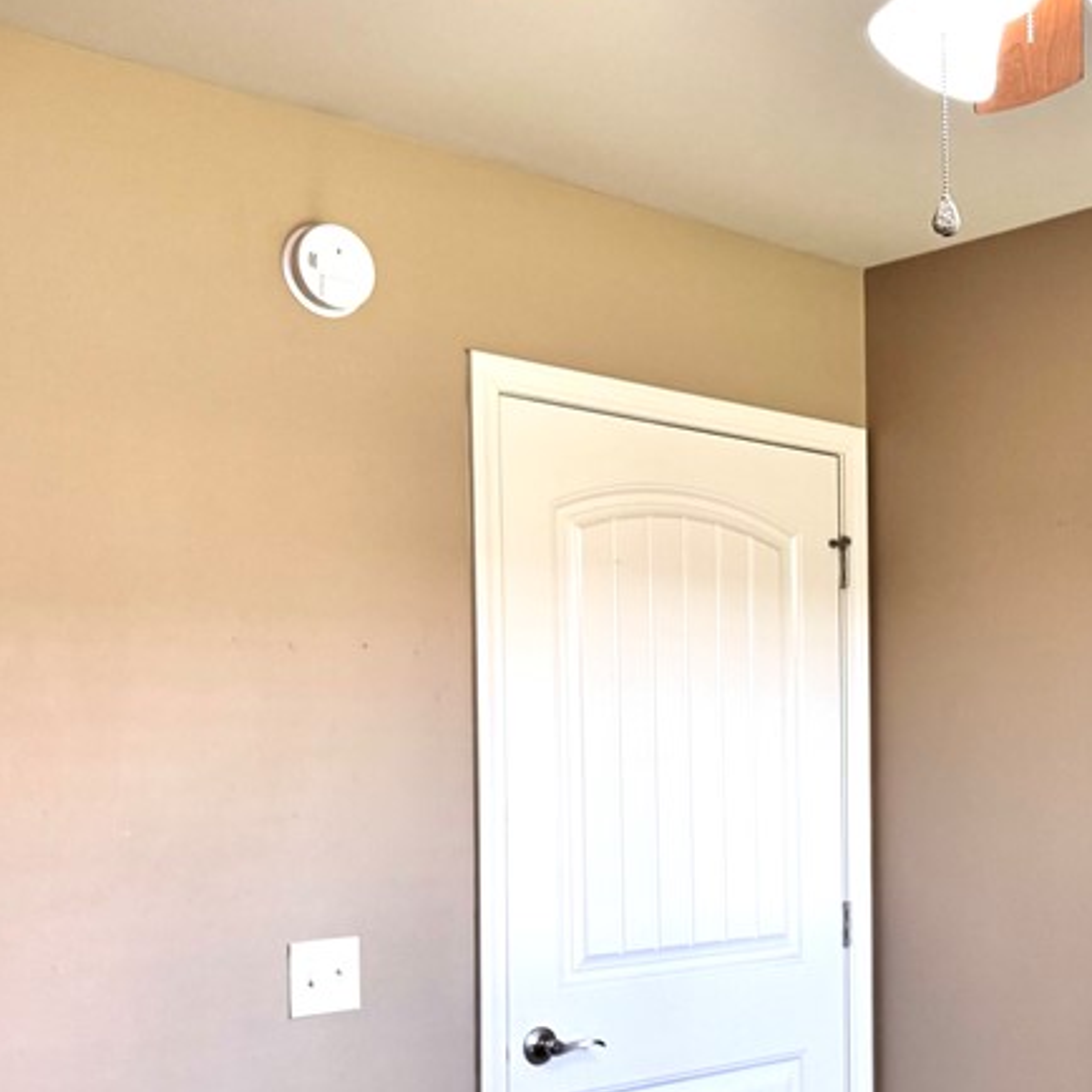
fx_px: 1785
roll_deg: +0.6
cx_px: 956
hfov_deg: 32.5
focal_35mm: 50
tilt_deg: +0.1
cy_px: 777
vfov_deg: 33.5
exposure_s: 1/120
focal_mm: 6.76
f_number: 1.78
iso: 160
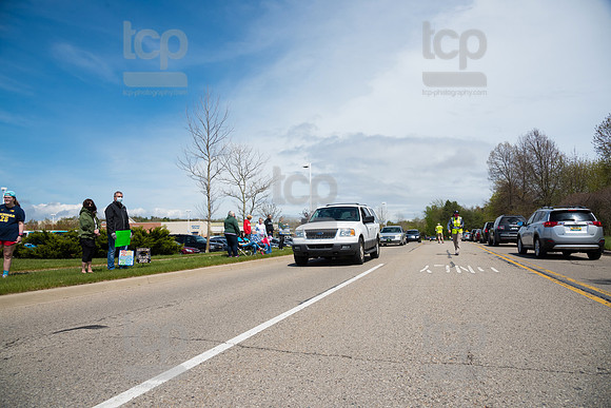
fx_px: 407
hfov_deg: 73.7
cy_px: 204
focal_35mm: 24
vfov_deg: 53.2
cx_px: 306
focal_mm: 24
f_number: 7.1
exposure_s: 1/1600
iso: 1000
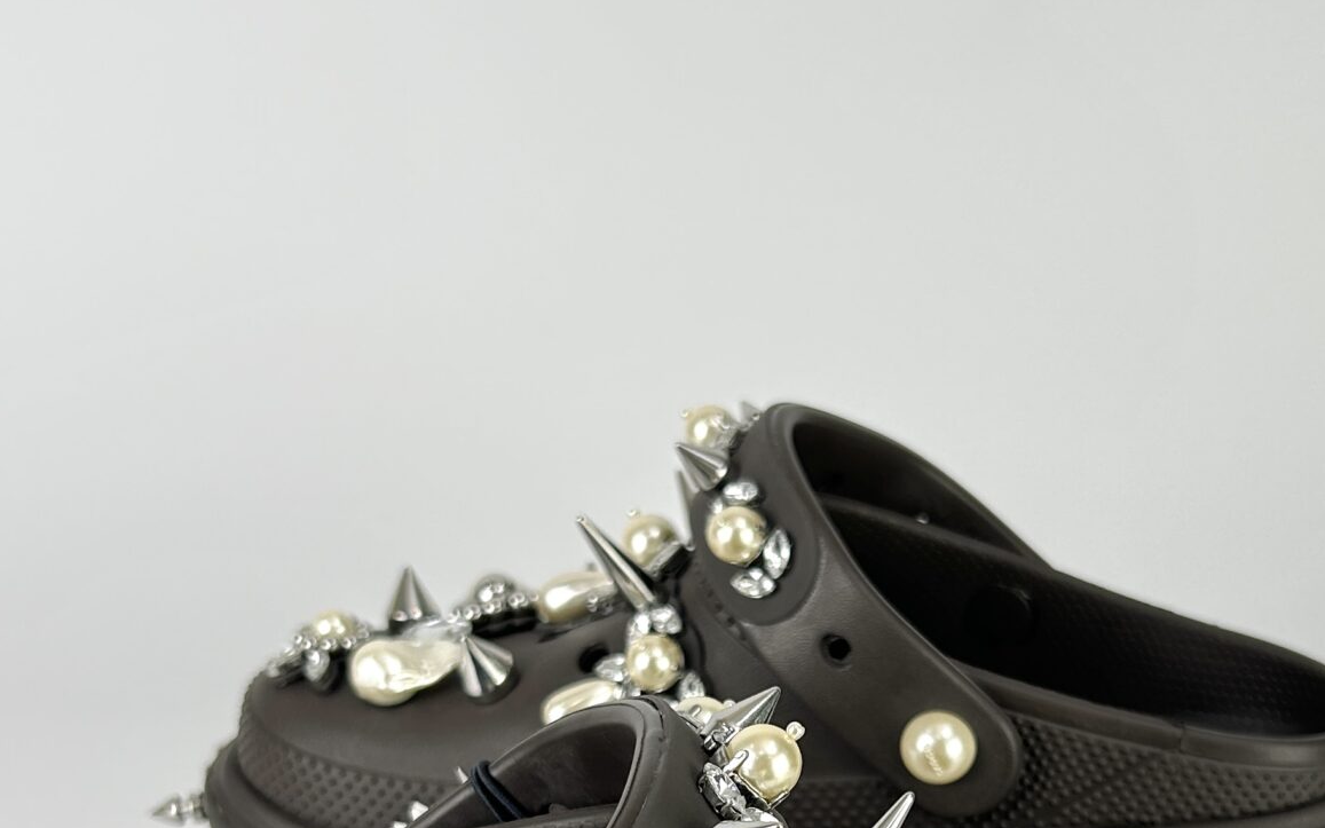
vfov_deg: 20.2
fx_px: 2203
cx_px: 796
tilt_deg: -27.6
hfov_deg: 33.4
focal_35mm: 61
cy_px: 931
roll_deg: -2.1
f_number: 1.5
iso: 32
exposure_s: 1/118
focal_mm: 5.7
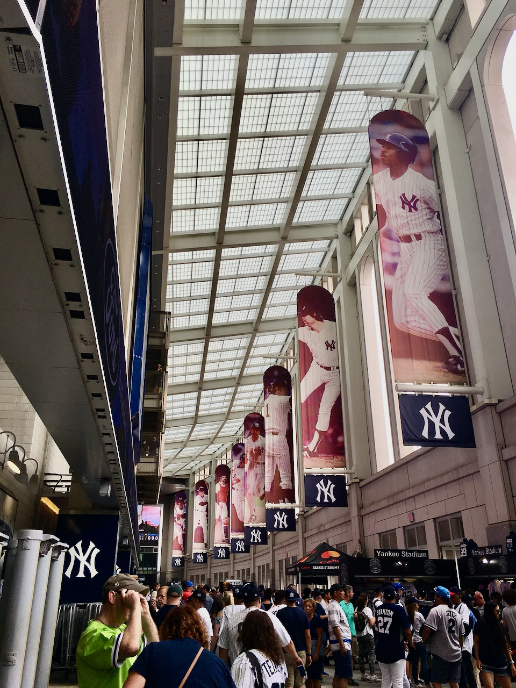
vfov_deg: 61.7
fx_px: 576
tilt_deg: +22.7
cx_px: 258
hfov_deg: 48.2
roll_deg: +0.9
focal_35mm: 29
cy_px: 344
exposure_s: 1/334
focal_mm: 4.15
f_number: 2.2
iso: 25
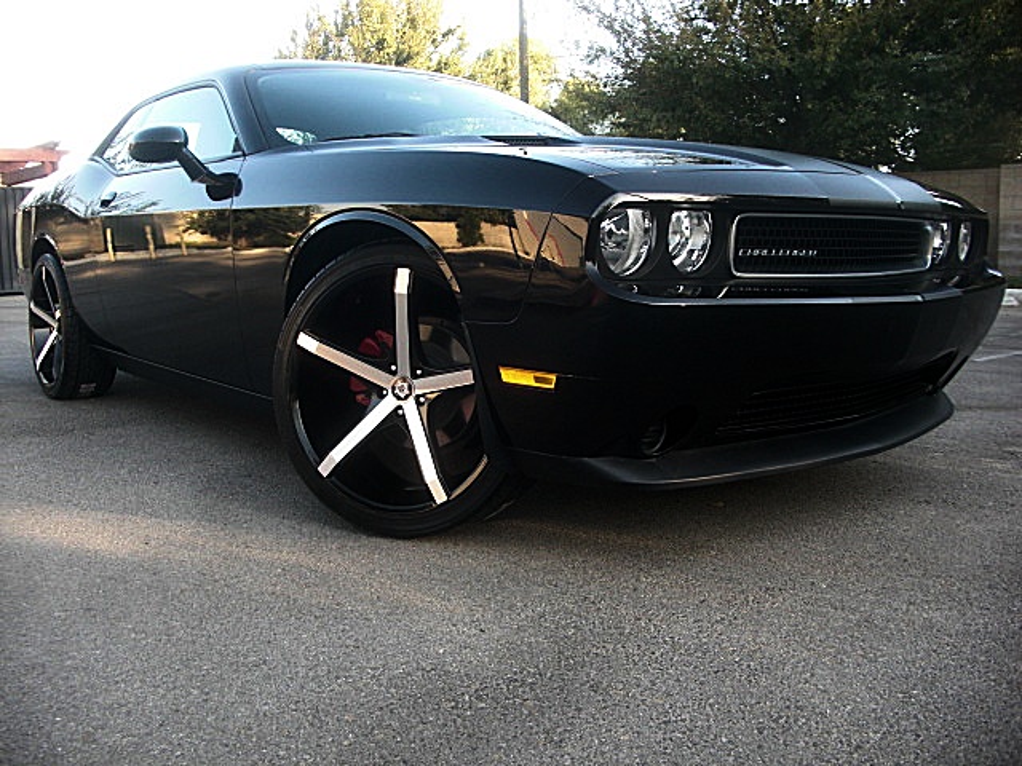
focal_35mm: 36
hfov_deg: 51.4
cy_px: 383
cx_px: 511
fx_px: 1063
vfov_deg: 39.7
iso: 100
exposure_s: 1/125
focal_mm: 6.3
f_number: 2.8
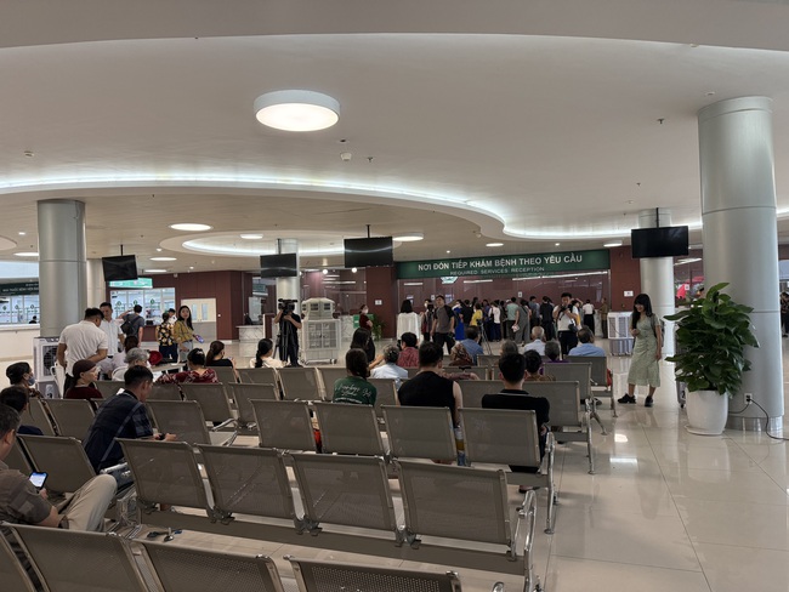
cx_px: 394
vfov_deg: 56.8
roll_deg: +1.5
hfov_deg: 71.6
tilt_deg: +1.1
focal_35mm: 24
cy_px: 296
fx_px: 547
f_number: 1.78
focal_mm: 6.76
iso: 250
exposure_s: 1/100
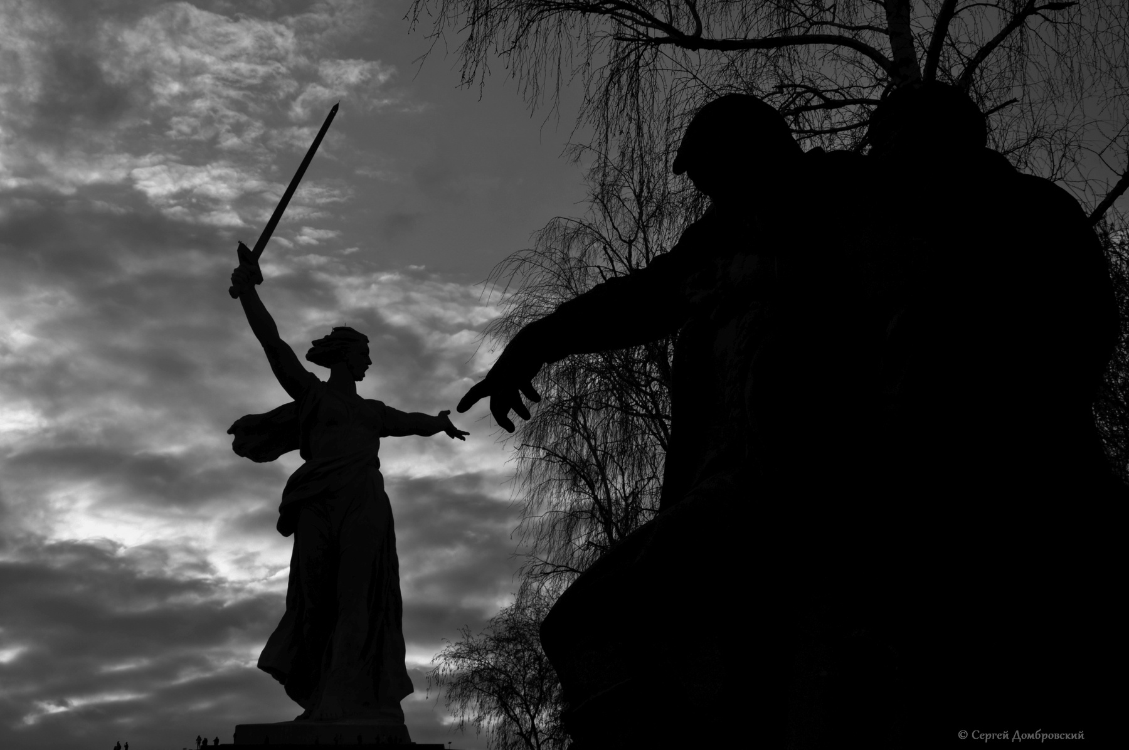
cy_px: 375
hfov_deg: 33.4
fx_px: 1880
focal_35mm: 60
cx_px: 564
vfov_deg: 22.6
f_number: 10
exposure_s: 1/100
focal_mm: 40
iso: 200
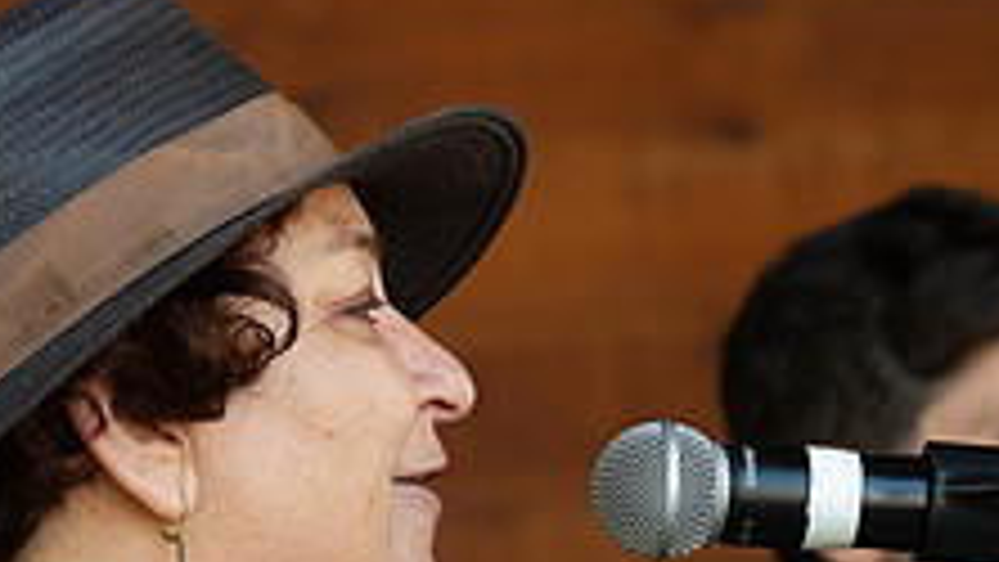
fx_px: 10519
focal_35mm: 397
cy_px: 949
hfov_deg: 5.4
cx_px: 504
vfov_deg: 3.1
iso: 800
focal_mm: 125
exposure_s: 1/160
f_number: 6.3
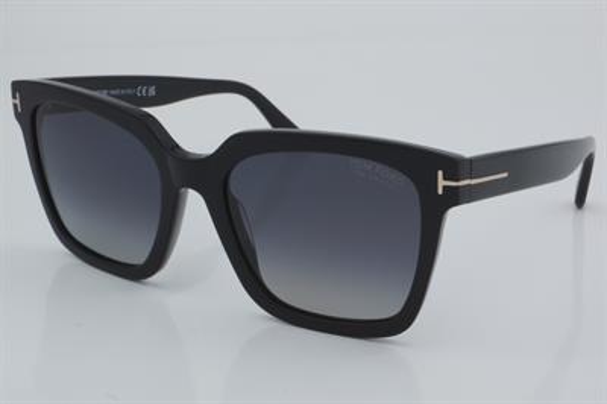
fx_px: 1264
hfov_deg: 27.0
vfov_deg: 18.2
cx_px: 304
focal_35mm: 75
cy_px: 202
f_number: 32
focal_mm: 50
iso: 100
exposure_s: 1/4
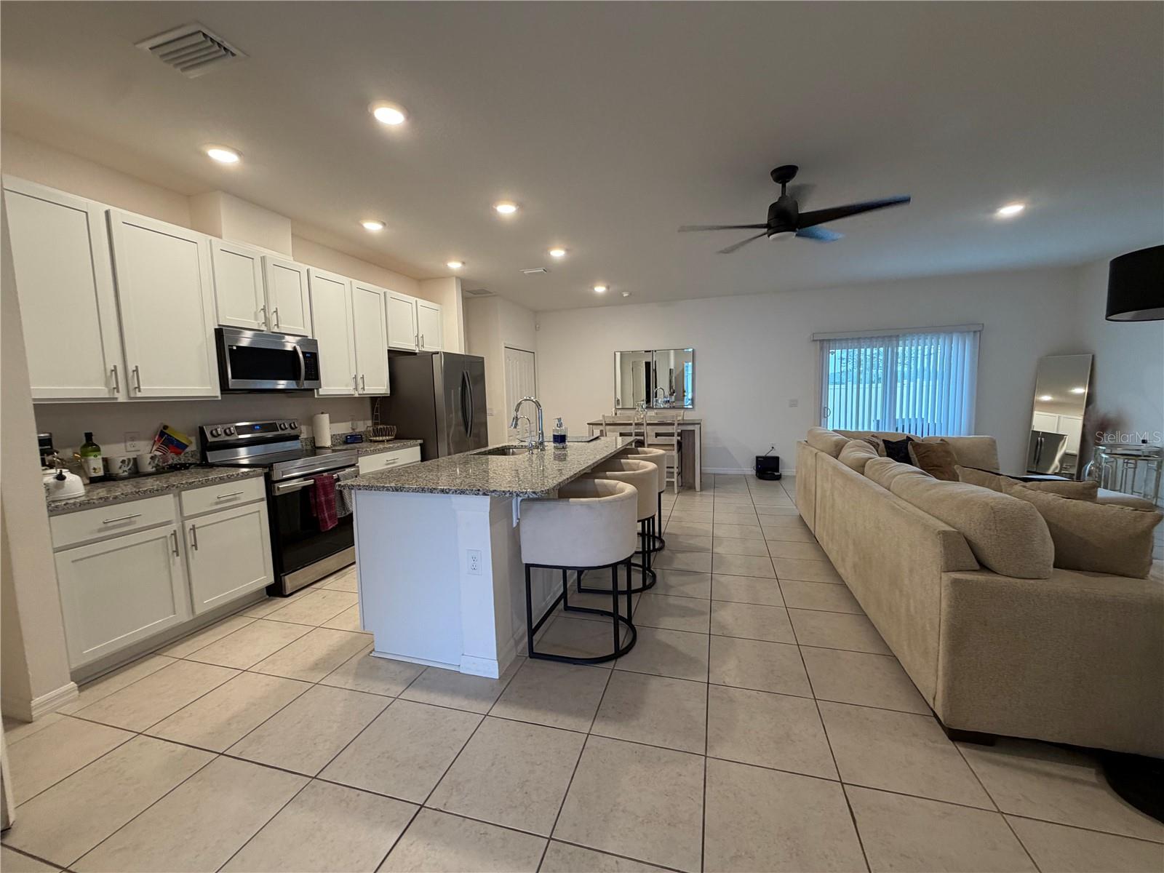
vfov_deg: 85.7
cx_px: 582
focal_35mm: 14
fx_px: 471
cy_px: 436
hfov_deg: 102.1
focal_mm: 2.22
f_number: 2.2
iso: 200
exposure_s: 1/60
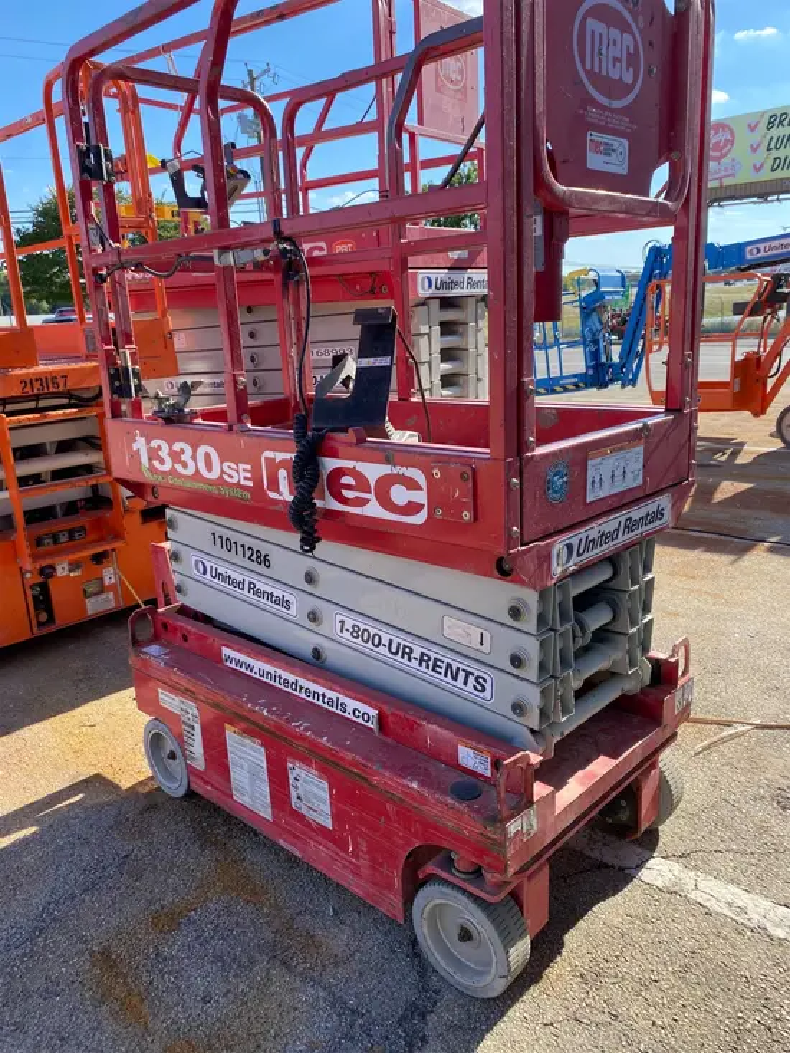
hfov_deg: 53.1
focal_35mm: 26
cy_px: 526
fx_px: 791
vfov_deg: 67.3
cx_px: 395
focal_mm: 4.25
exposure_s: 1/1034
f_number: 1.8
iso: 32
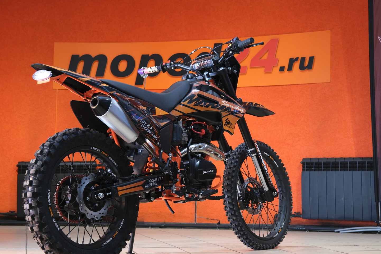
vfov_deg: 22.6
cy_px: 139
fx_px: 635
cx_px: 182
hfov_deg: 33.4
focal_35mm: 60
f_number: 4
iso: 1250
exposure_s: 1/100
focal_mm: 35.8
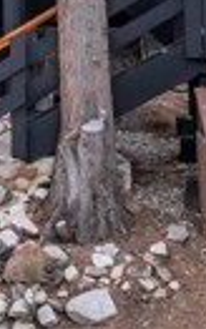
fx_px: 1247
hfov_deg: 8.8
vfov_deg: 13.9
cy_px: -203
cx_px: -226
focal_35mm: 139
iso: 400
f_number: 4.5
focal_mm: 10.26
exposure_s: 1/25
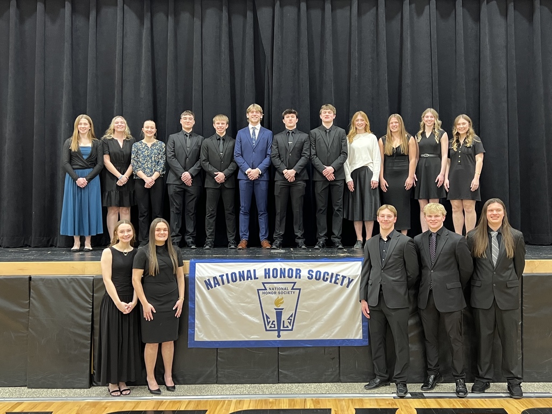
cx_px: 276
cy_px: 207
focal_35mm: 26
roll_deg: +0.0
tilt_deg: -0.1
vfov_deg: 53.1
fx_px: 415
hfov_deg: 67.3
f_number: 1.5
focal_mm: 5.7
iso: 200
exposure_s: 1/60
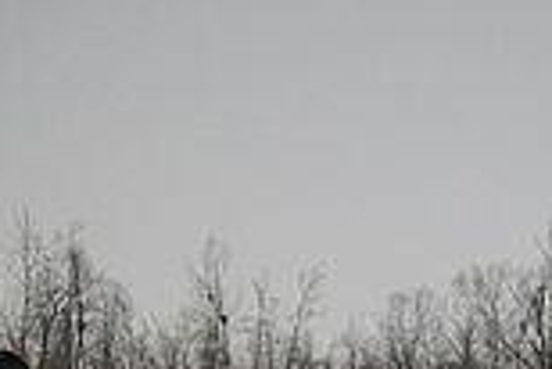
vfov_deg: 10.8
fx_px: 1842
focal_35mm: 120
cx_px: 509
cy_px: 641
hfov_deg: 16.8
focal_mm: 6.2
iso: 100
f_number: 5.6
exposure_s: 1/500
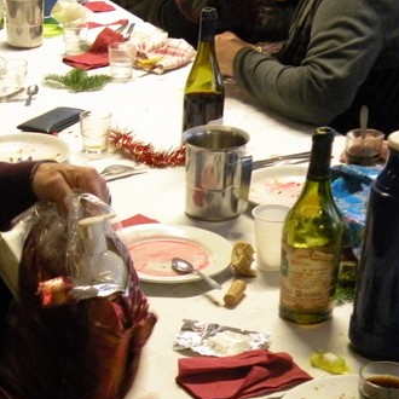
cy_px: 323
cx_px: -79
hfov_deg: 18.3
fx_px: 1174
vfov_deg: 19.1
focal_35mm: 90
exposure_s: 1/16.7
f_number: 3.2
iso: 400
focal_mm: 7.4
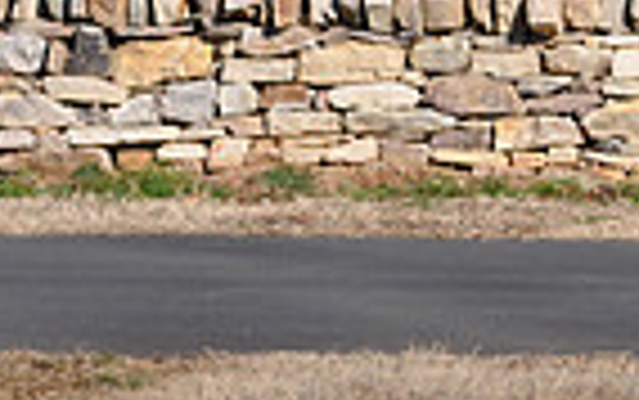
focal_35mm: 343
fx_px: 5979
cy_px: -43
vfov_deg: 3.8
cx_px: 1278
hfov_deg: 6.0
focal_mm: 55
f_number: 10
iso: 200
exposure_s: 1/400
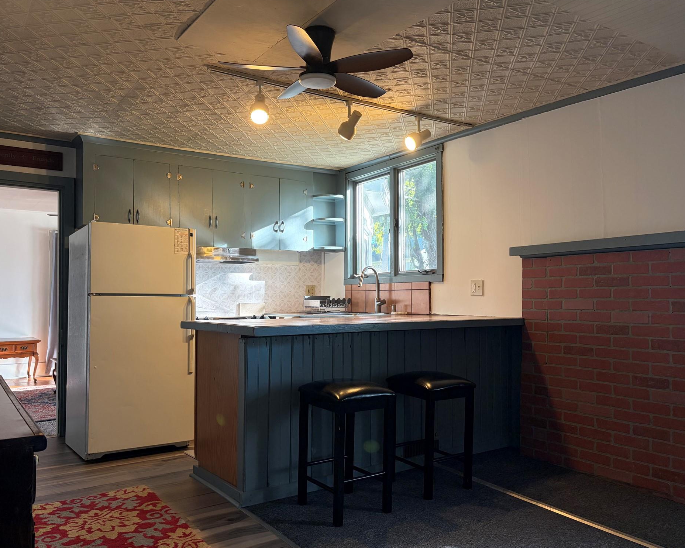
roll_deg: +0.8
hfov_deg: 62.1
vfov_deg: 51.5
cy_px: 278
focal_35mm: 28
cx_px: 317
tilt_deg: +2.3
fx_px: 568
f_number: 1.6
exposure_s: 1/120
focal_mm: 5.96
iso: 200
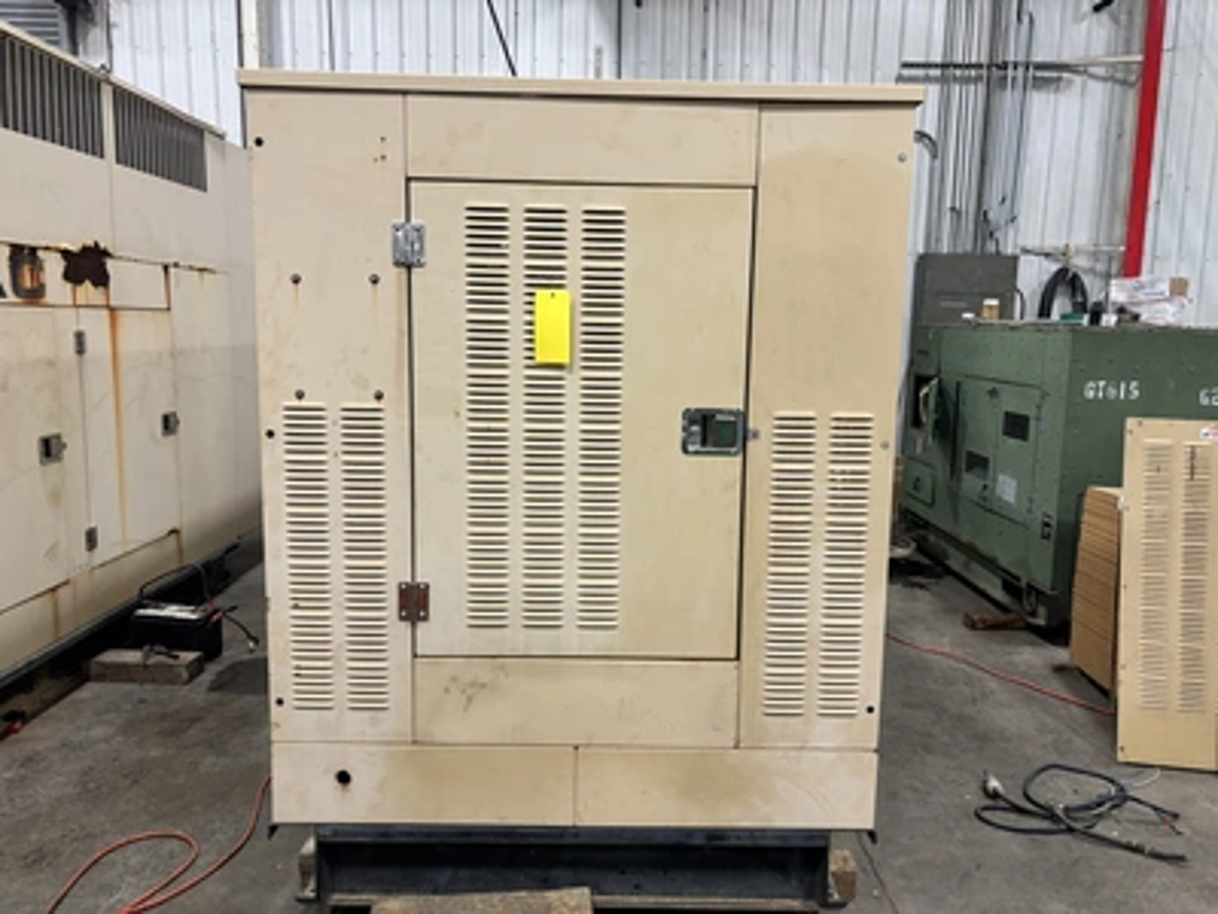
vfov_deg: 53.1
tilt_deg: -8.0
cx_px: 609
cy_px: 457
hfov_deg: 67.3
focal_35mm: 26
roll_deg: -1.0
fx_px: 915
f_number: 1.6
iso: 200
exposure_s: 1/60
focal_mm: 5.96
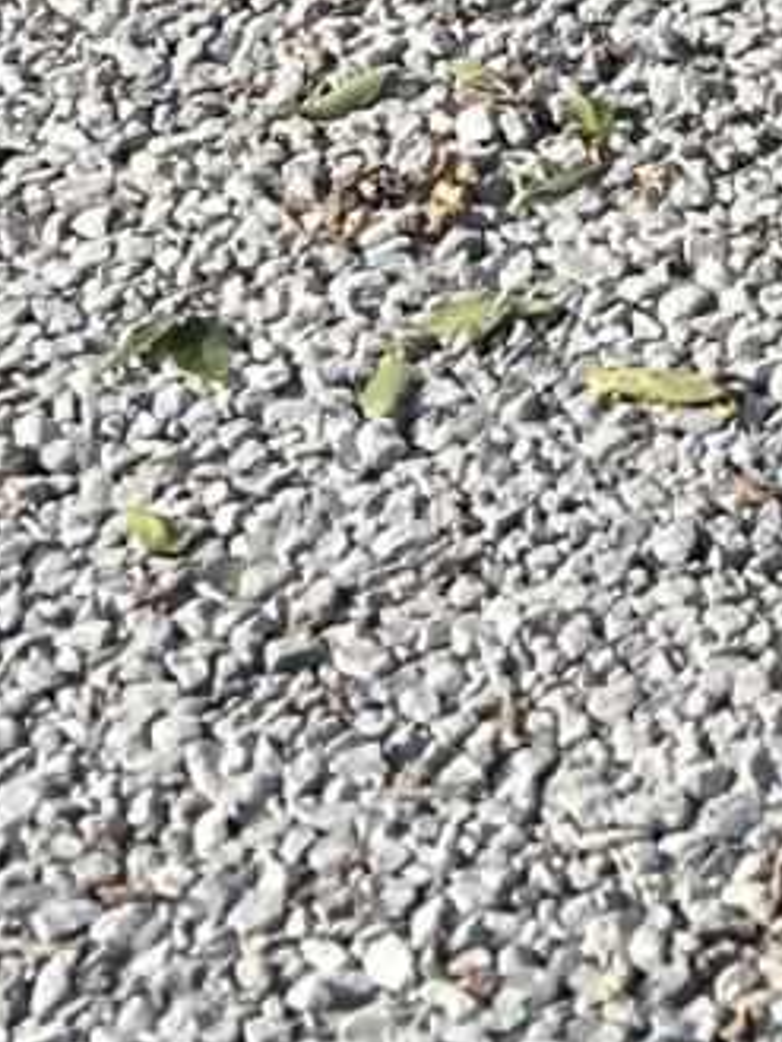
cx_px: 1697
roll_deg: -1.4
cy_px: -1913
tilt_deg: -8.8
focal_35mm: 162
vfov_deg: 9.8
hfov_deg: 8.6
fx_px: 4876
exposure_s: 1/2762
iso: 50
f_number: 1.5
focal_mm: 5.7
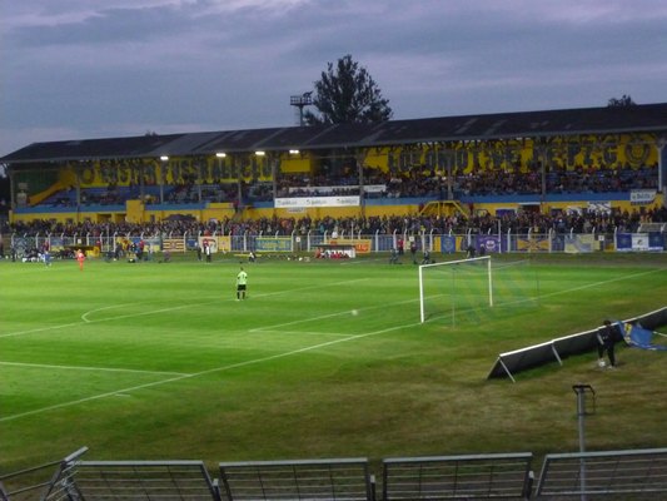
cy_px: 250
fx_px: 1195
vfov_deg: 23.7
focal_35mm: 62
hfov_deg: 31.2
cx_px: 334
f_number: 4.5
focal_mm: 10.5
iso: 800
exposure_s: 1/30
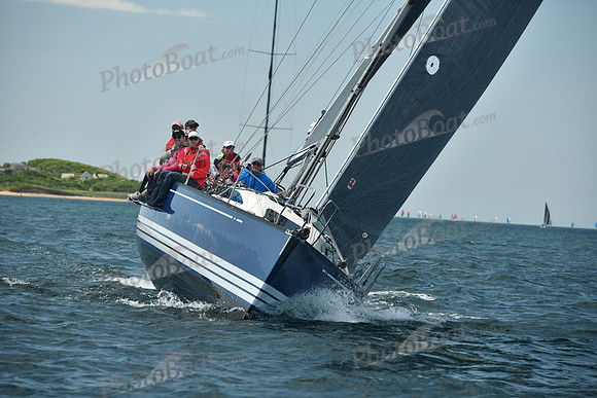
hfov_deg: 11.7
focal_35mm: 175
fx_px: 2903
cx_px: 298
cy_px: 199
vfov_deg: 7.9
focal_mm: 175
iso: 320
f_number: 6.3
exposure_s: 1/640
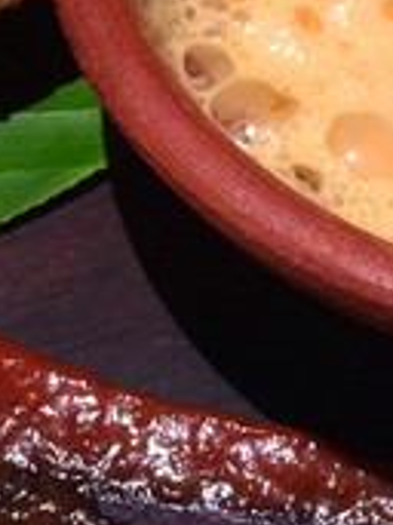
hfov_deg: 13.0
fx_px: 1728
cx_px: 138
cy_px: 132
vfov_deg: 17.2
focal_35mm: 114
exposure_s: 1/20
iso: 320
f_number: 2.2
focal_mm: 4.12
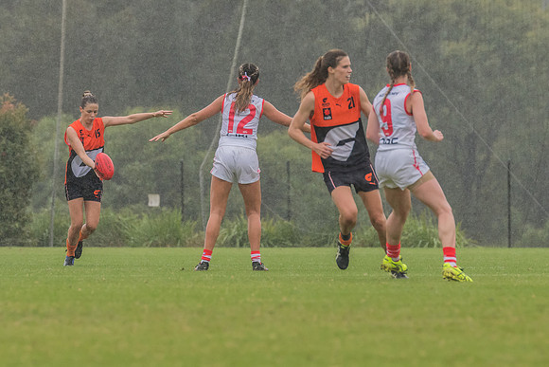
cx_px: 154
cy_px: 102
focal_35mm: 615
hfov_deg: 3.3
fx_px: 9386
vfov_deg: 2.2
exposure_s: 1/2000
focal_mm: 300
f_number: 6.3
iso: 800
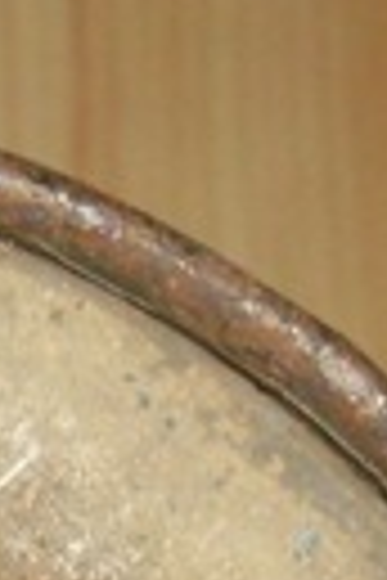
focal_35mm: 283
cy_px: 1508
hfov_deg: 4.8
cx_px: -454
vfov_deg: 6.8
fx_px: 4563
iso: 100
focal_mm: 6.3
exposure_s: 1/45
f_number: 2.8
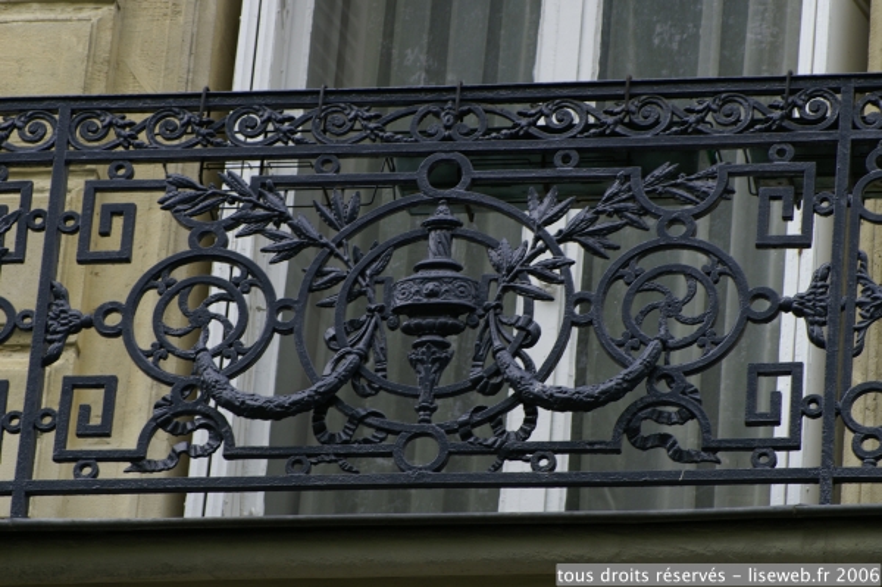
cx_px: 441
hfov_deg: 8.6
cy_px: 294
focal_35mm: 240
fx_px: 5875
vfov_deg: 5.7
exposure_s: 1/50
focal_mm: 160
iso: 100
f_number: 8
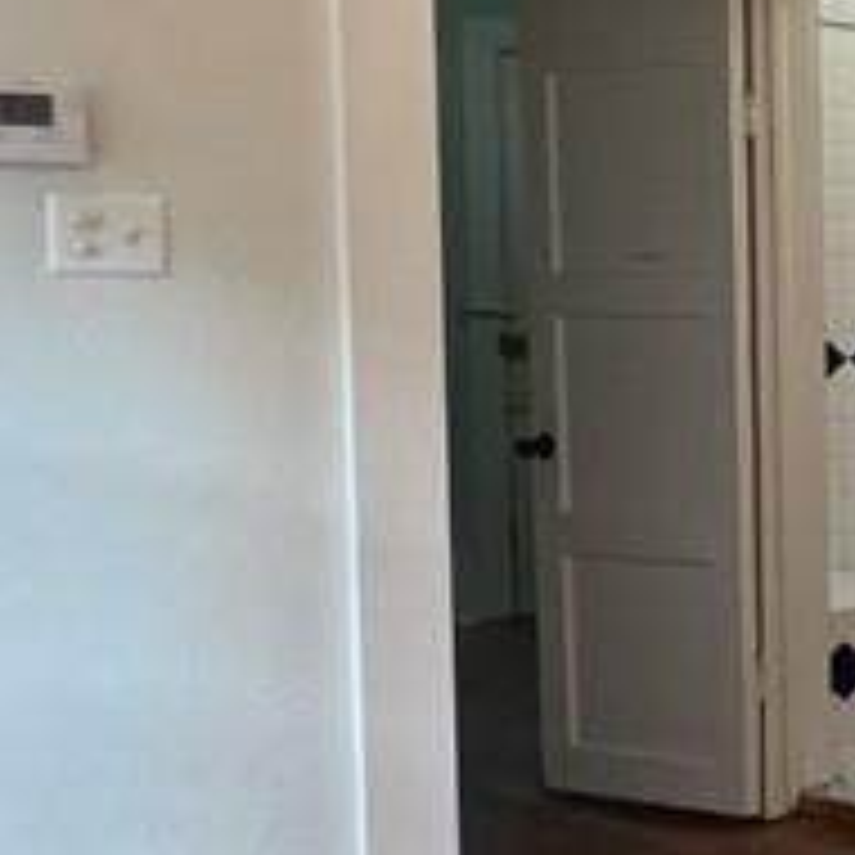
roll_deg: -0.6
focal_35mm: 62
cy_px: 356
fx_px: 1733
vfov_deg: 27.7
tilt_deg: -1.4
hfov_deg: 14.6
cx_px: 2120
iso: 160
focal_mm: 1.57
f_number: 1.8
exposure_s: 1/60
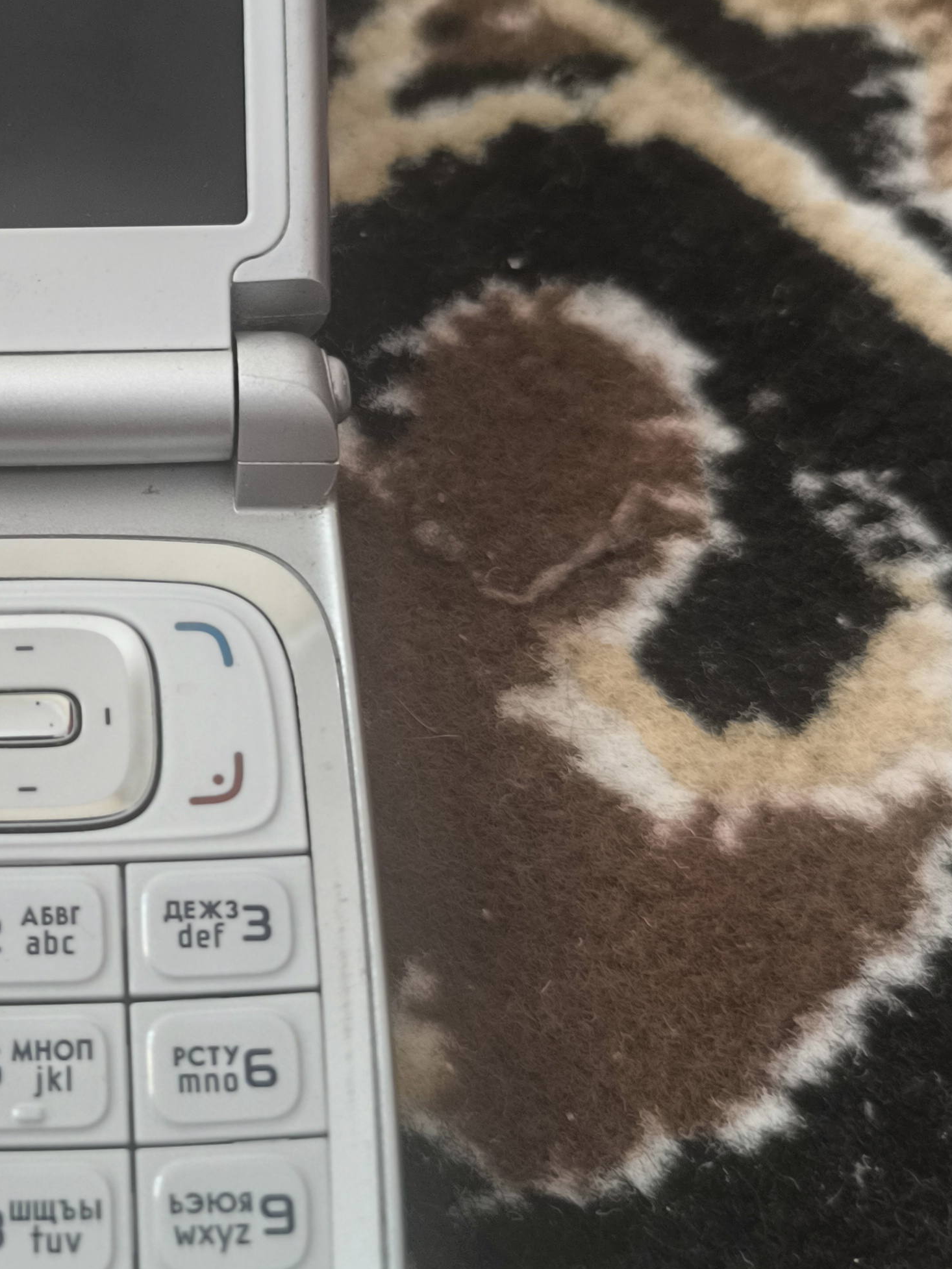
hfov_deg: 28.7
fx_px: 1760
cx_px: 46
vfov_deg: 39.5
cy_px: 528
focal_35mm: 48
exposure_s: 1/25
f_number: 1.65
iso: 1000
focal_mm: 6.14
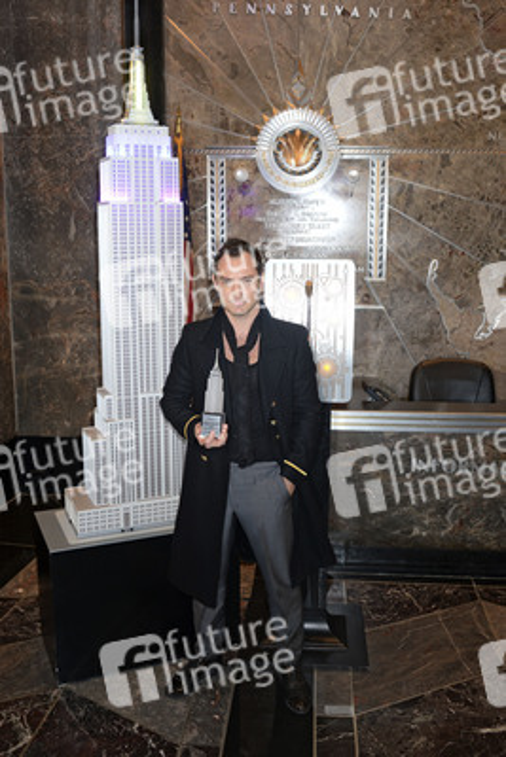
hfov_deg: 41.1
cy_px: 378
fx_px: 674
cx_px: 253
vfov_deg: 58.7
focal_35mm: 32
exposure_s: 1/250
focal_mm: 32
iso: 1600
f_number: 4.5
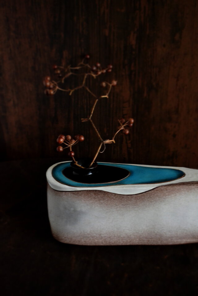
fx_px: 322
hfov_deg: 34.2
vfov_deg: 49.6
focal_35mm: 39
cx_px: 99
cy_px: 148
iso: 3200
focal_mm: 26
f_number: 4.2
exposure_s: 1/25
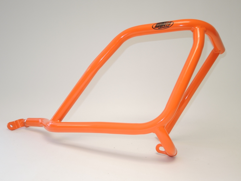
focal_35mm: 38
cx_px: 120
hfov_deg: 49.0
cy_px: 90
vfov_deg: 37.7
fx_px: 265
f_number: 2.2
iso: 80
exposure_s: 1/60
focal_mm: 8.2
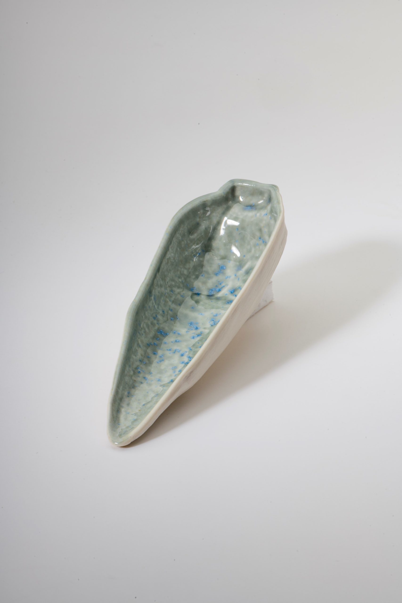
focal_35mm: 105
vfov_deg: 19.5
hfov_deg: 13.0
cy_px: 302
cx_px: 201
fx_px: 1758
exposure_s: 1/160
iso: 100
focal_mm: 105
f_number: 32
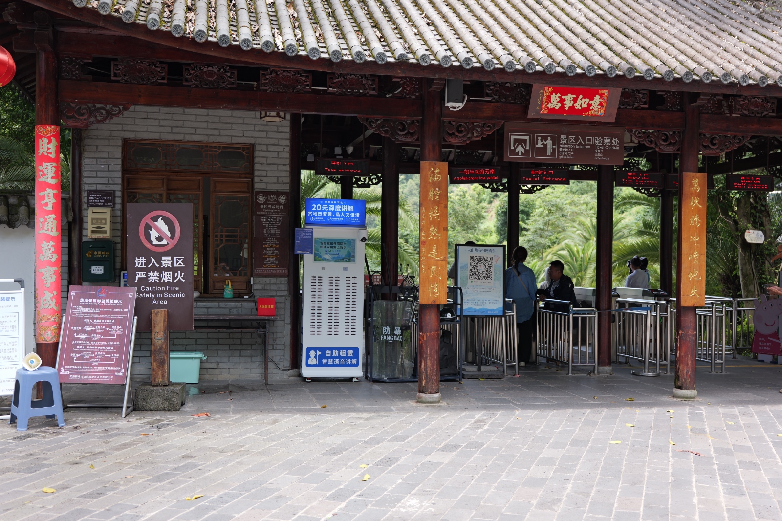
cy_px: 260
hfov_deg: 48.5
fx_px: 869
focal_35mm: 40
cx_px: 391
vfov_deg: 33.4
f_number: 3.2
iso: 100
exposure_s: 1/250
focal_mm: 40
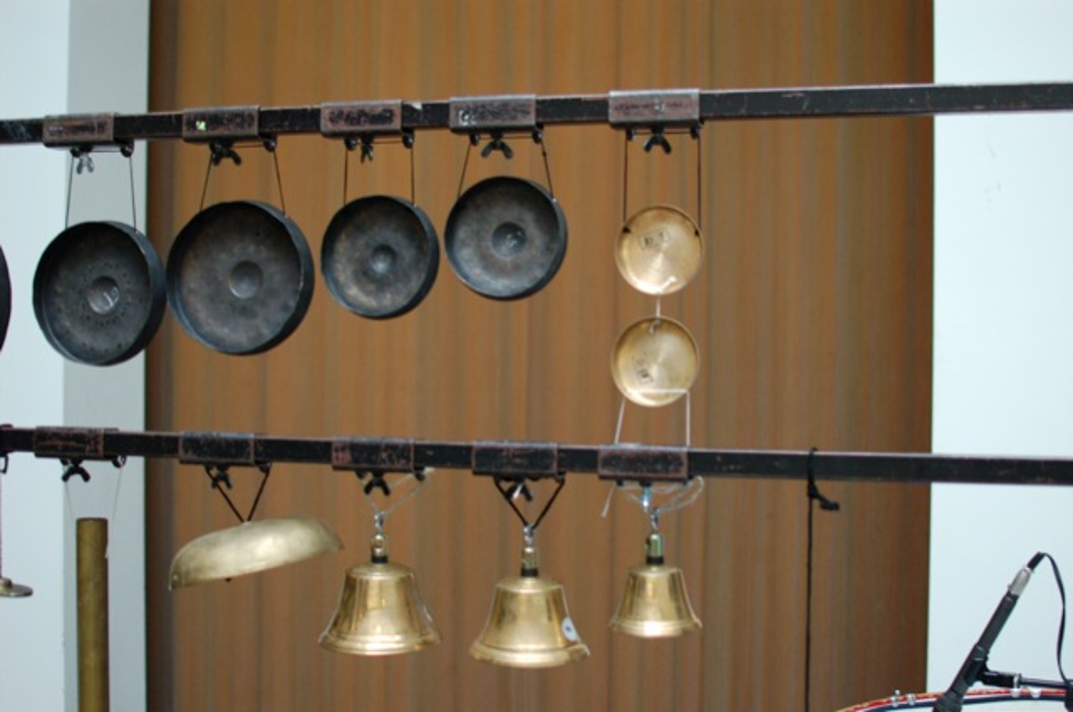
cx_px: 536
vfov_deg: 25.7
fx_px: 1563
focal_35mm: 52
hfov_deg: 37.9
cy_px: 356
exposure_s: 1/25
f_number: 2.5
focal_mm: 35
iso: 800
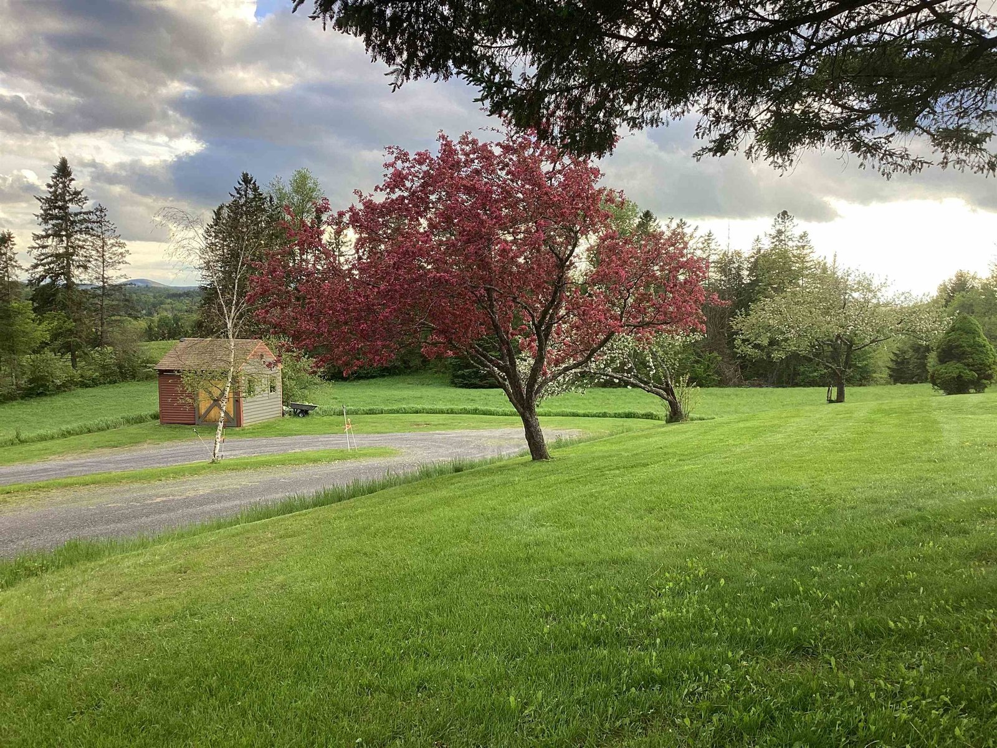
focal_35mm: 31
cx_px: 498
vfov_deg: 45.4
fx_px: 893
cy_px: 374
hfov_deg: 58.4
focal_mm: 3.3
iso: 25
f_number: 2.4
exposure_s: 1/120
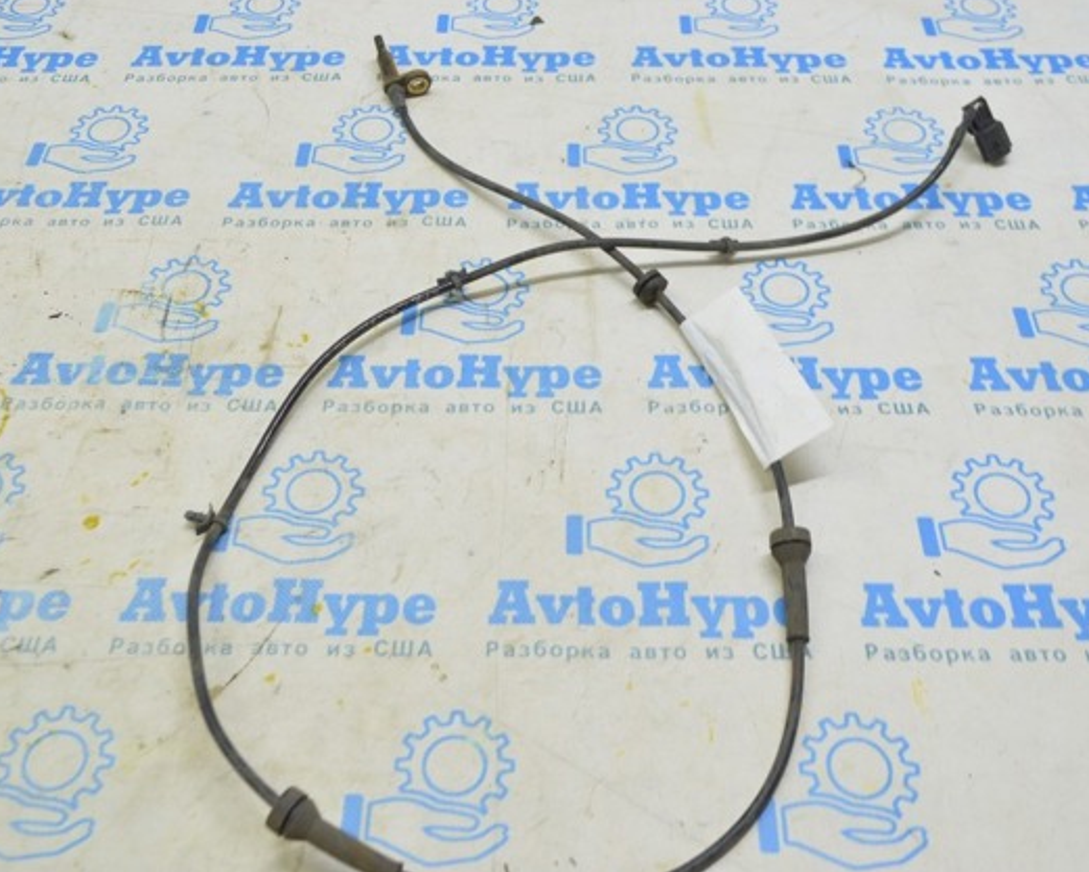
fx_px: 1225
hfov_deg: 47.9
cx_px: 525
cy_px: 432
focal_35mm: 38
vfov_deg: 39.2
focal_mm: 22
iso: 400
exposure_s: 1/20
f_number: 5.6
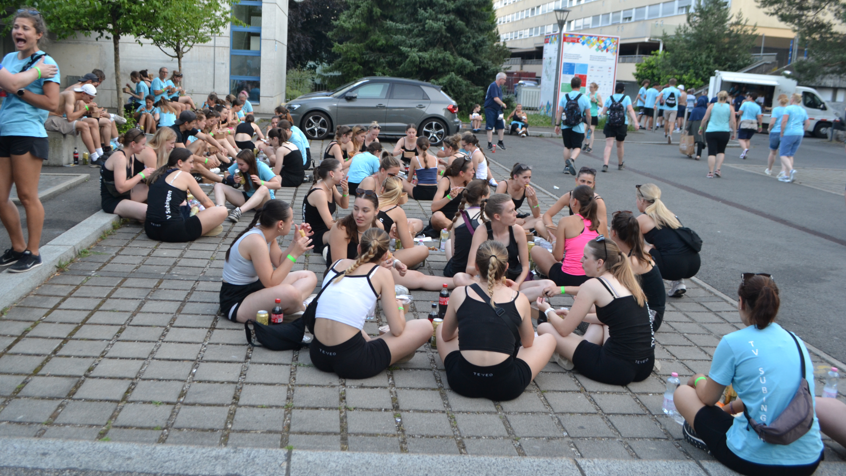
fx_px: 718
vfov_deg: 36.6
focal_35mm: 32
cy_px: 202
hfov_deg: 61.0
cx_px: 417
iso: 400
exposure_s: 1/100
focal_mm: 20
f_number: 5.6
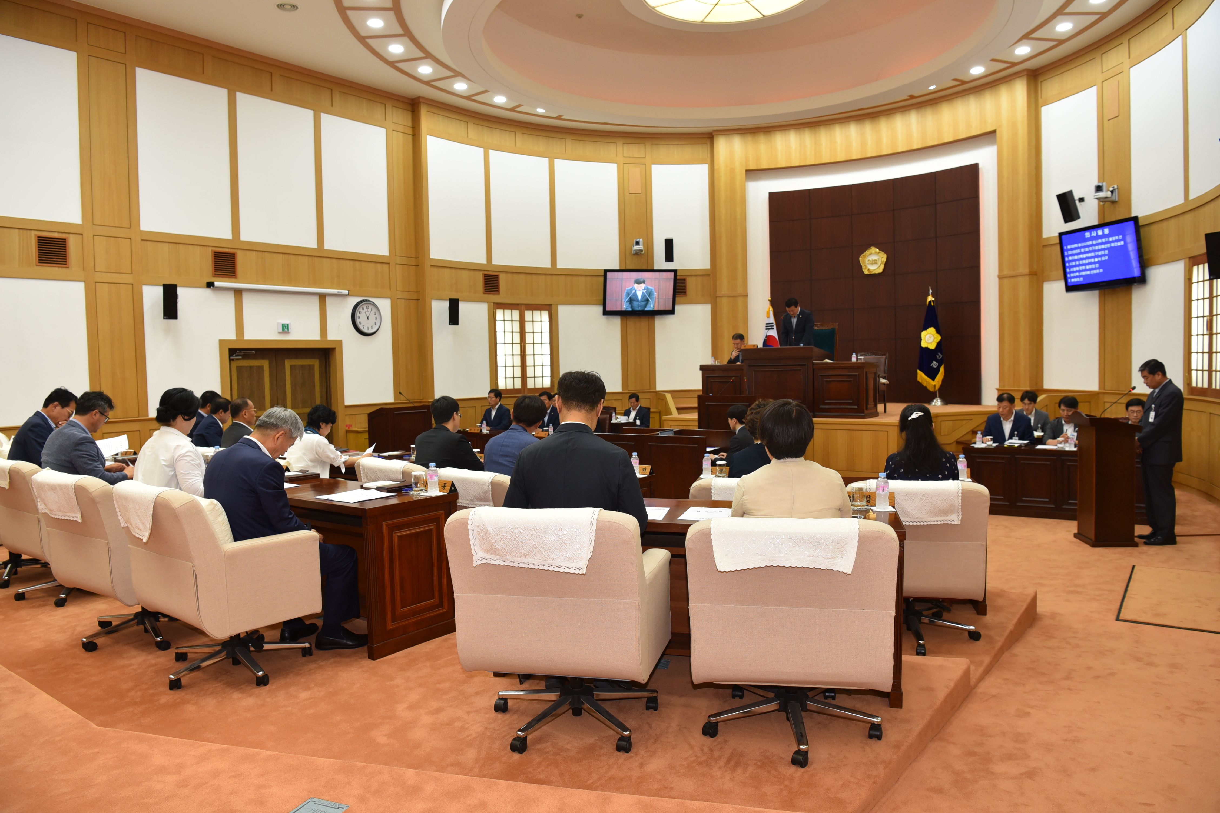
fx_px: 813
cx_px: 610
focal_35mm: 24
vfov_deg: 53.1
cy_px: 406
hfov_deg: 73.7
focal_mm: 24
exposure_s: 1/80
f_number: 4.5
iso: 800
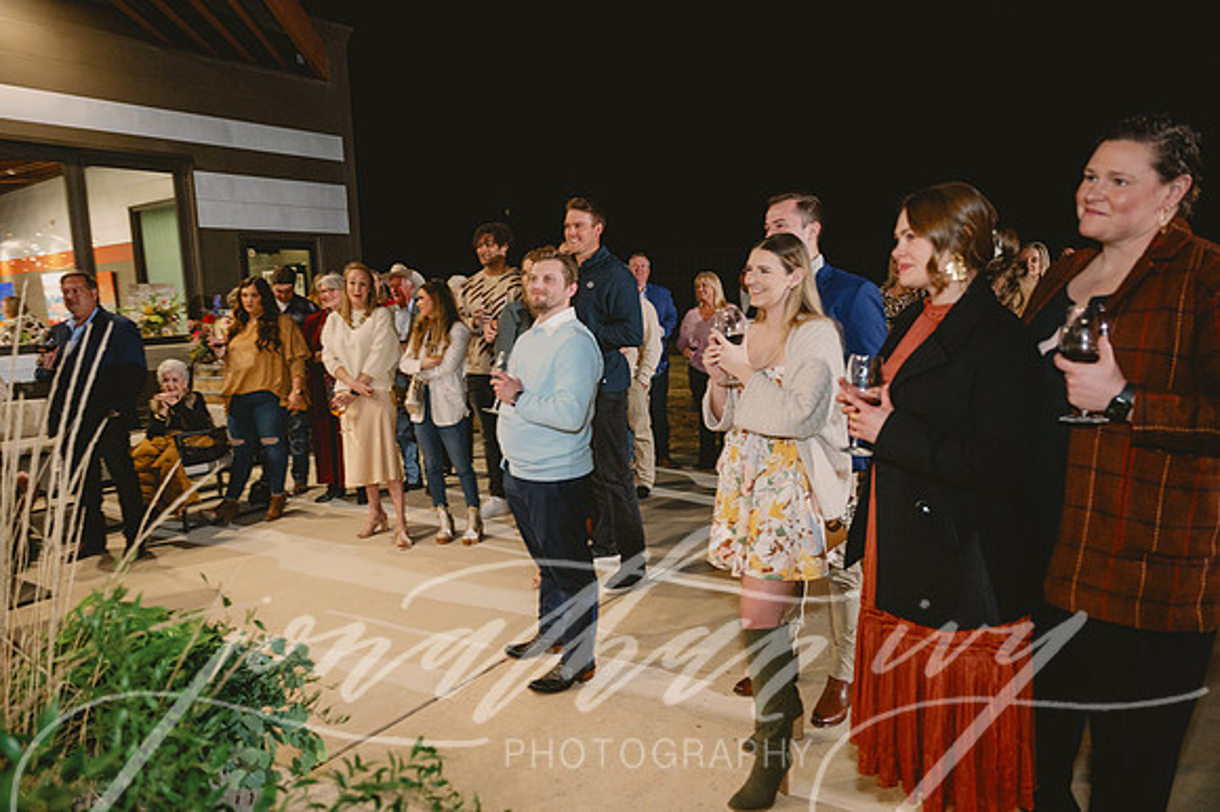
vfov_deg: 53.1
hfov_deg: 73.8
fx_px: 813
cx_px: 610
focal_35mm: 24
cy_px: 406
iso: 2500
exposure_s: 1/100
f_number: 2.8
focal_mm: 24
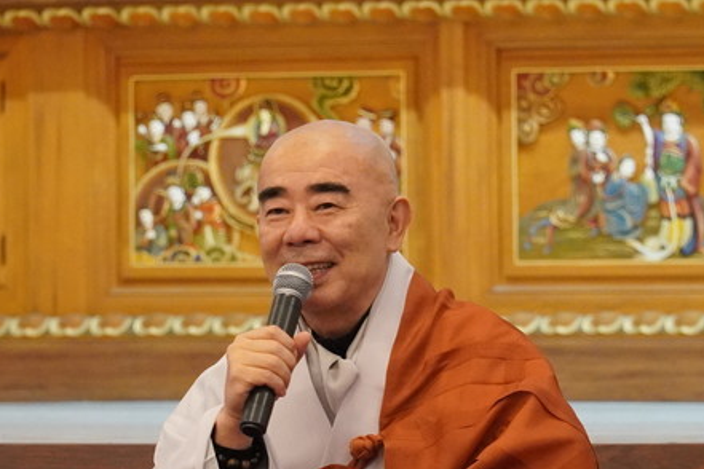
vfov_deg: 4.0
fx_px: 6709
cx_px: 307
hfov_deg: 6.0
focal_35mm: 343
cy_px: 345
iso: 3200
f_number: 4
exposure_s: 1/200
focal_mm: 105
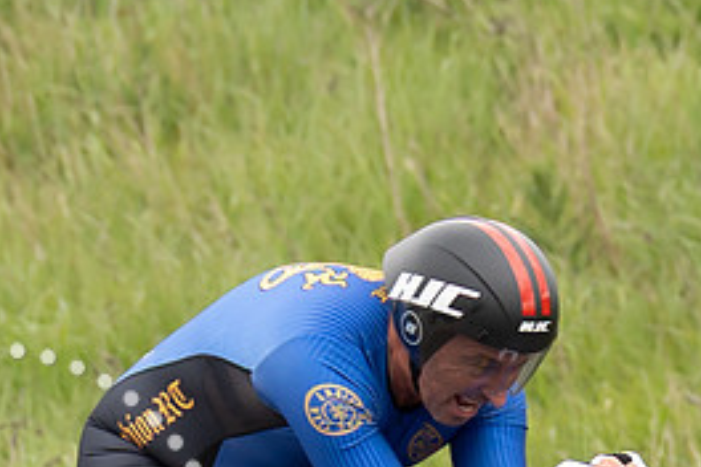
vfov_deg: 0.9
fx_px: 30257
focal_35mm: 1554
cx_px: 293
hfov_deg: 1.3
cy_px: 252
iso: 320
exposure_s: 1/1000
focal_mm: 200
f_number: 4
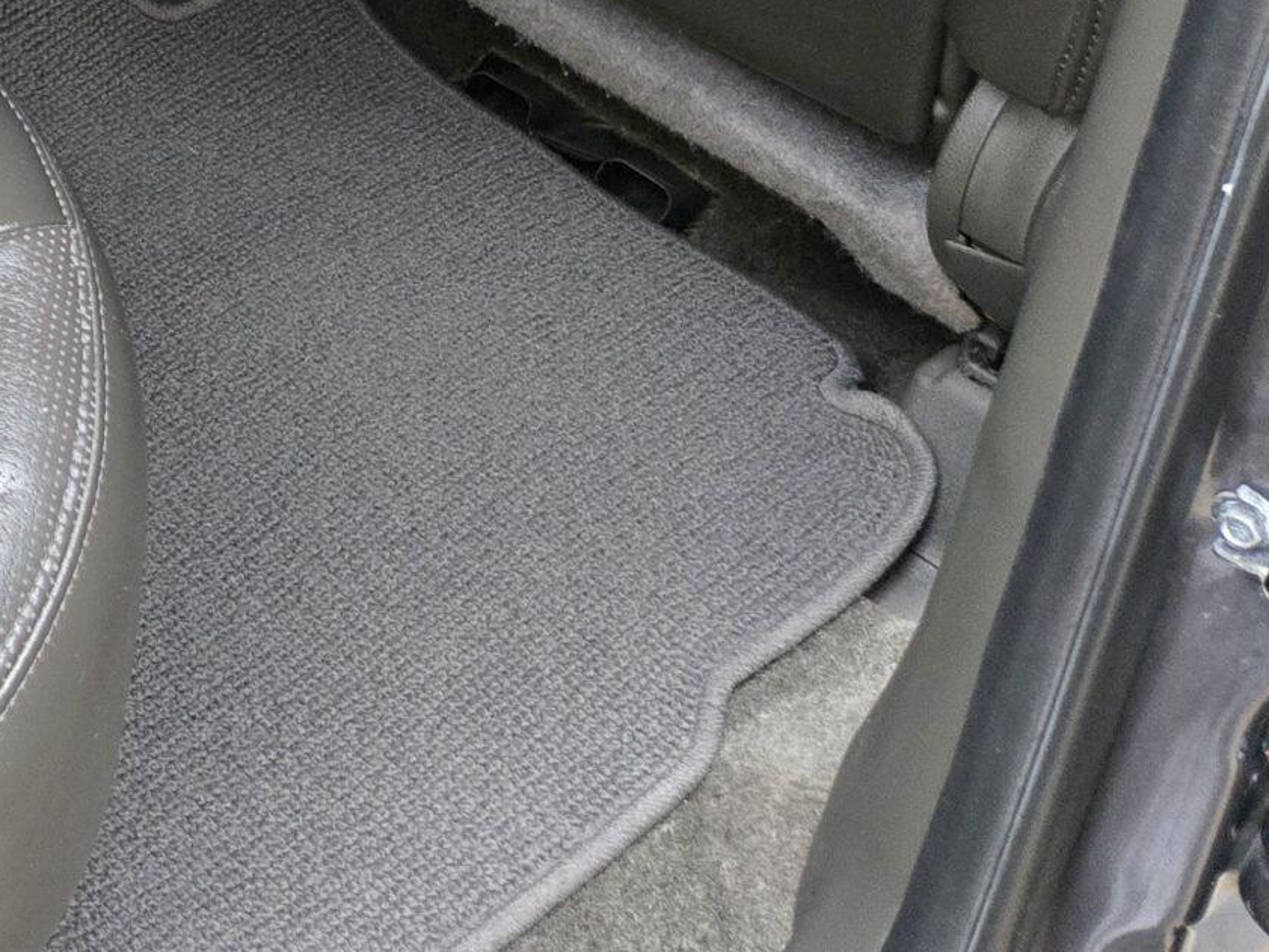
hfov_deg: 23.0
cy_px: -397
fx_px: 2567
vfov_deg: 18.9
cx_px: -578
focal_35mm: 70
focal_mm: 5.4
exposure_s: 1/120
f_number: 1.8
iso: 1000
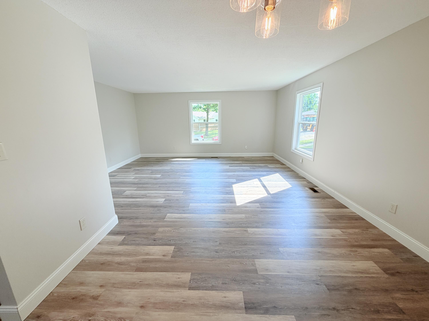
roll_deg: +1.0
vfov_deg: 85.7
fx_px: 174
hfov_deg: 102.1
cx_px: 214
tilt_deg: -14.1
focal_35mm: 14
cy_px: 160
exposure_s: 1/120
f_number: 2.2
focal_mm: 2.22
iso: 64
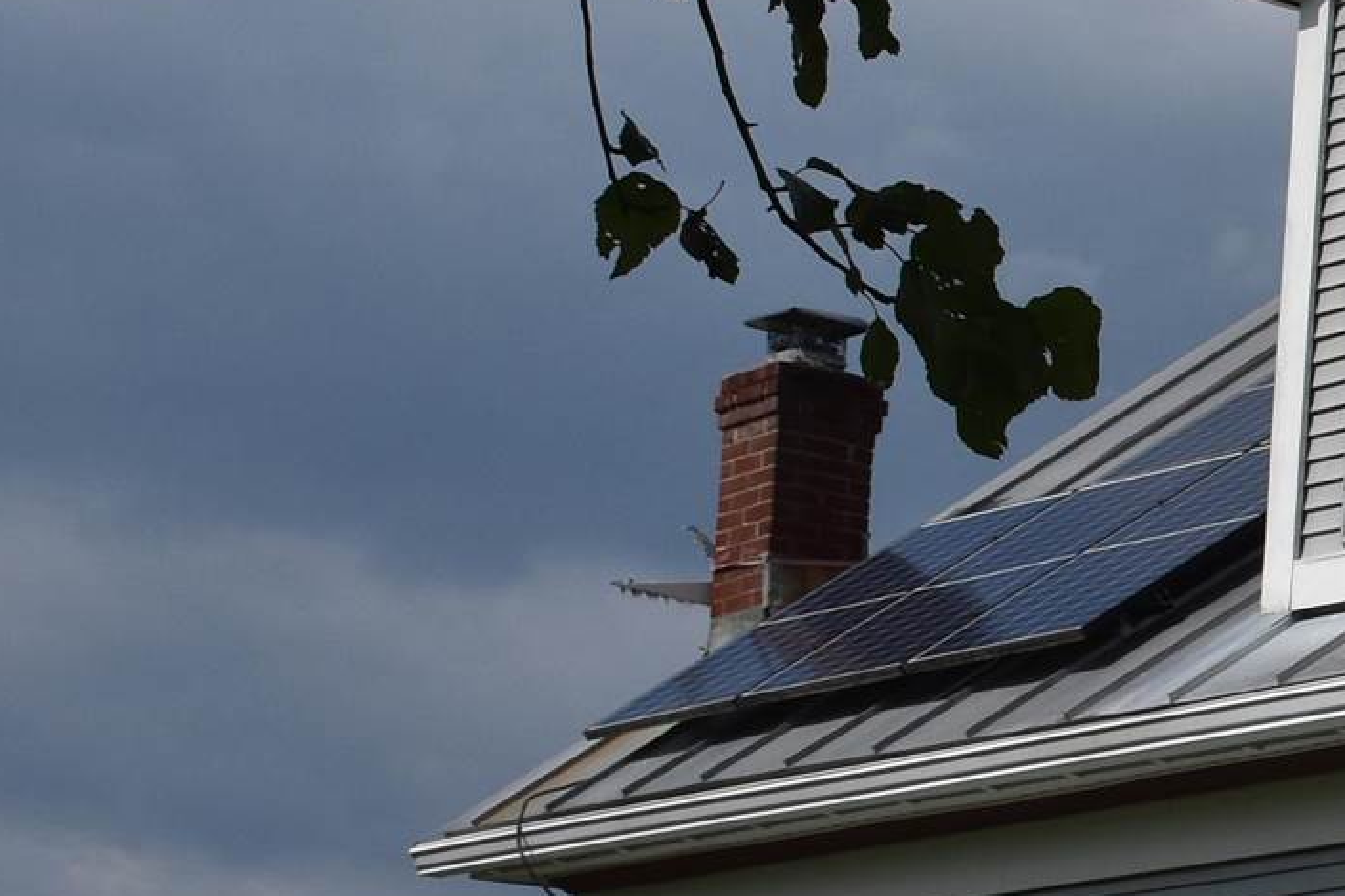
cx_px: 1975
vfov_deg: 9.5
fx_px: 5378
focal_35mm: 144
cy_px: 768
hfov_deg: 13.5
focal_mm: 22
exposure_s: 1/500
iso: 250
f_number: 8
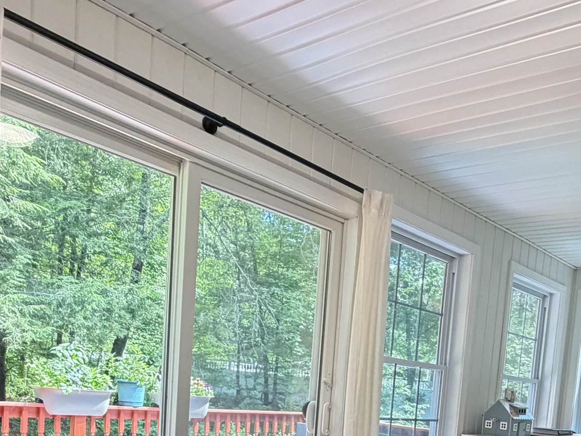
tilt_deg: -5.7
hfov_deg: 47.4
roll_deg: -5.0
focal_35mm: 38
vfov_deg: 33.5
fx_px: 638
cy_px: 465
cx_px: 427
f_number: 2.2
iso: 320
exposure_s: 1/60
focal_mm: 2.22
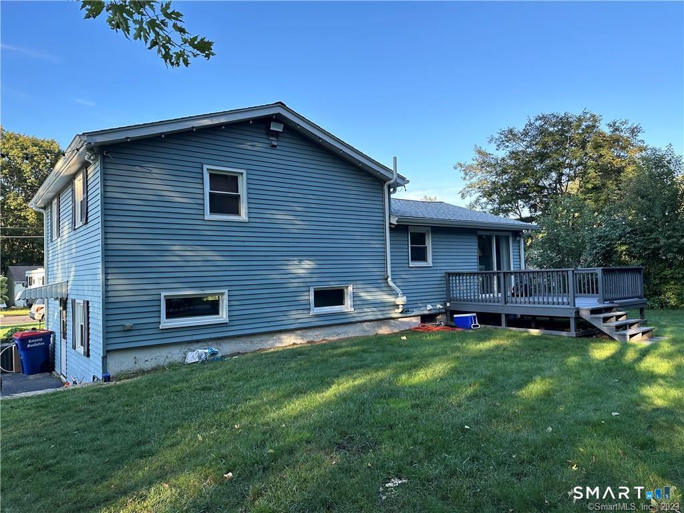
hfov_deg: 71.6
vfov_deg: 56.8
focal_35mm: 24
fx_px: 474
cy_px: 256
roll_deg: +1.5
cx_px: 342
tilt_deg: +1.6
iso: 80
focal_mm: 6.86
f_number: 1.78
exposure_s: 1/558
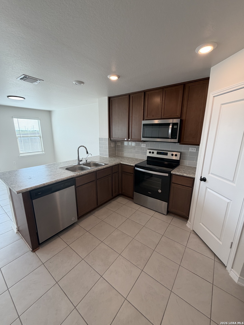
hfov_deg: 85.7
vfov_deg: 102.1
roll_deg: +0.0
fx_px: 132
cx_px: 122
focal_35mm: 14
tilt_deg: -12.7
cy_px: 162
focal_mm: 2.22
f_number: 2.2
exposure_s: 1/120
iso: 80
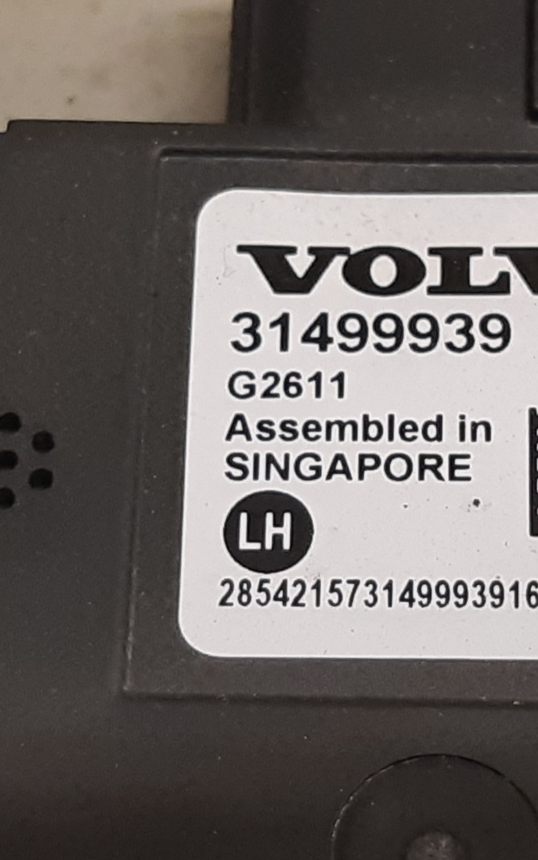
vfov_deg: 52.8
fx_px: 868
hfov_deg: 34.0
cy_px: 429
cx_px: 371
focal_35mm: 37
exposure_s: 1/50
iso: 100
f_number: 1.7
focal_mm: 3.93
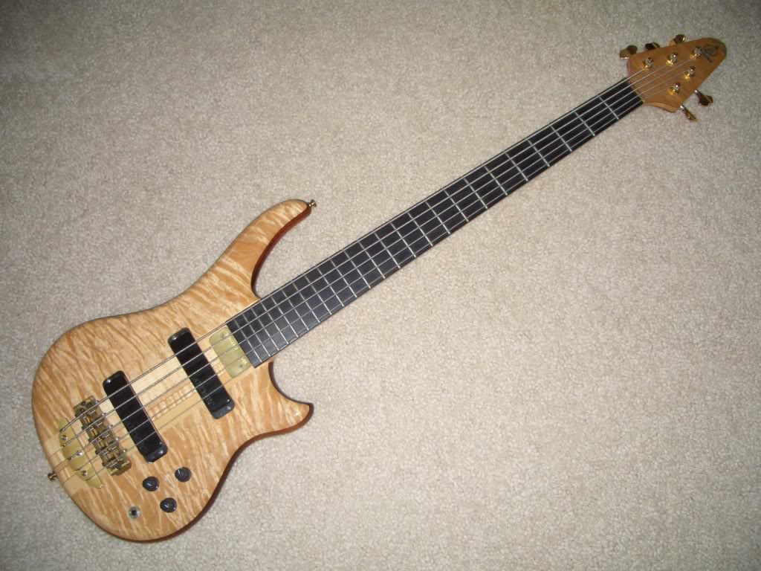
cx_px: 380
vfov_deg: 40.7
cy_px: 286
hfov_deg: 52.6
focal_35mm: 35
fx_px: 769
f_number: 2.6
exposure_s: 1/60
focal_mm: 5.8
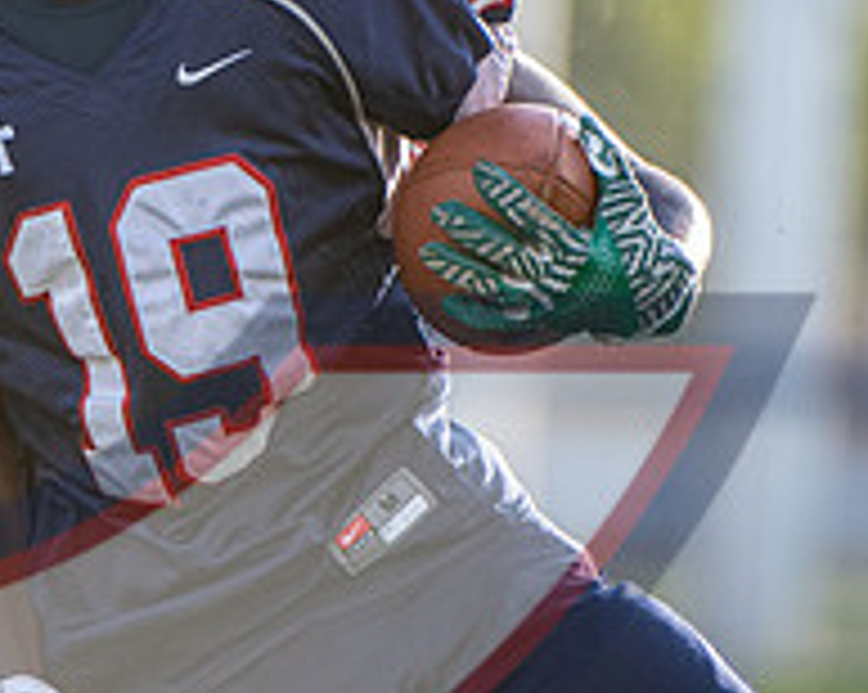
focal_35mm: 1357
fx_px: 34825
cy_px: 114
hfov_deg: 1.4
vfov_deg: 1.1
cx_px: 68
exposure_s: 1/1000
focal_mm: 350
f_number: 4
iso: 560
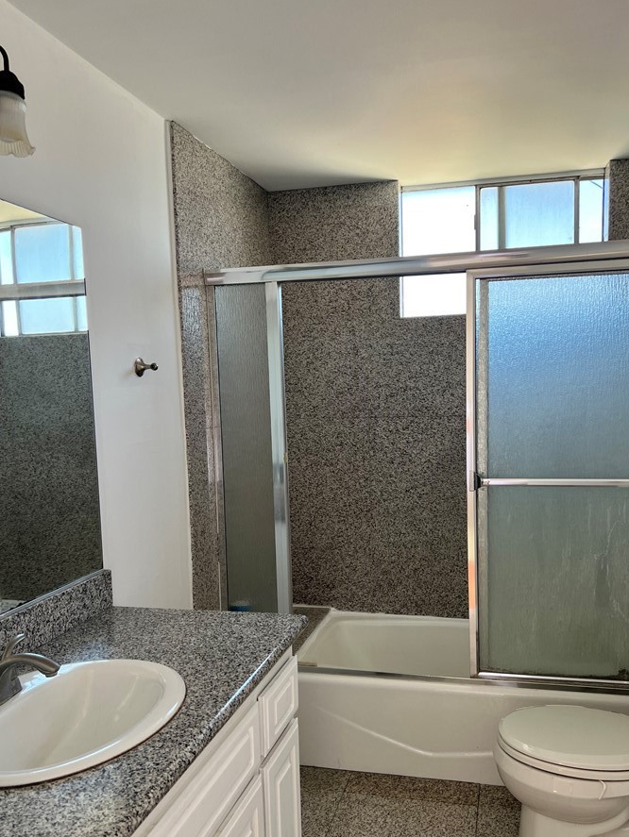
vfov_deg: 59.9
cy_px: 454
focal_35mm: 30
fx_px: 726
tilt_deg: -6.0
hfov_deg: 46.8
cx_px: 348
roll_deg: +1.4
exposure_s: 1/150
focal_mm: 5.7
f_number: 1.5
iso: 64
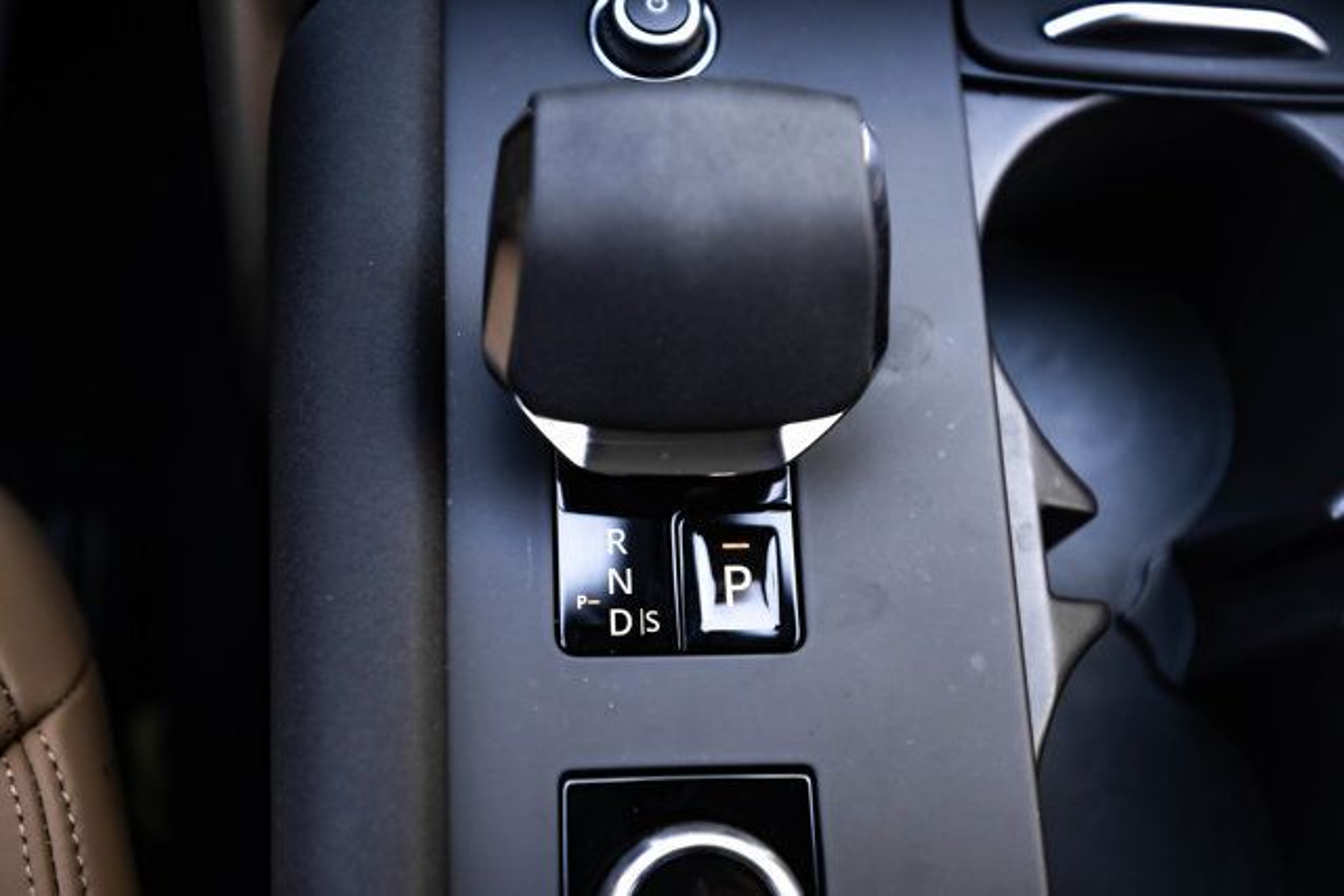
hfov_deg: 41.1
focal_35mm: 48
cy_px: 448
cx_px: 672
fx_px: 1792
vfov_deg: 28.1
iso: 800
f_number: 3.5
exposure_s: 1/200
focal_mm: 48
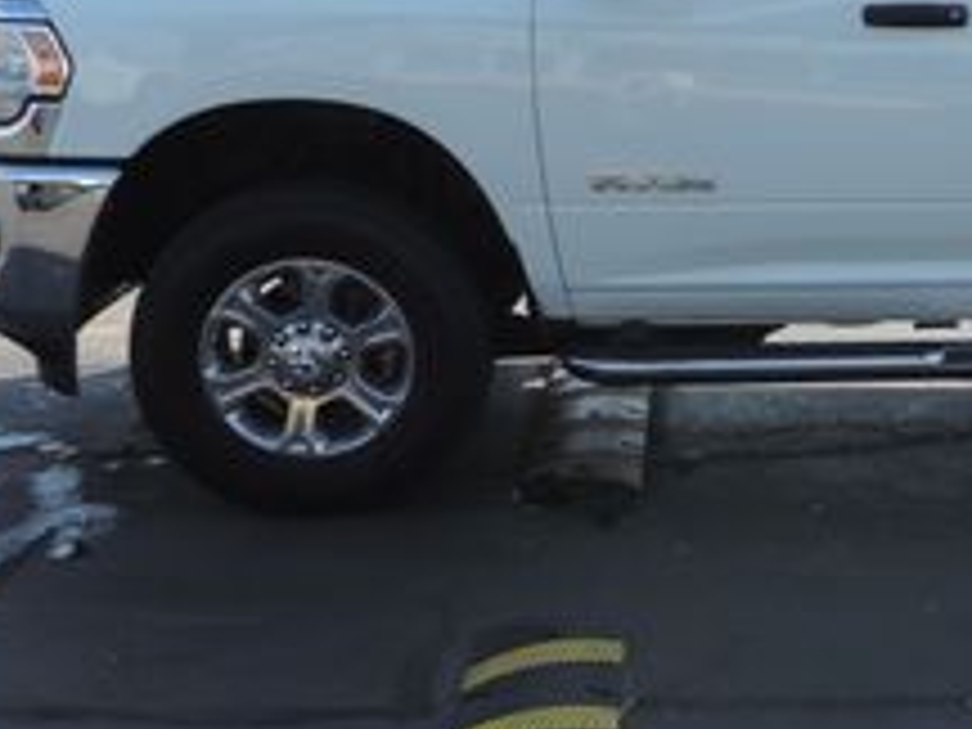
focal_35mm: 71
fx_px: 1994
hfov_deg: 25.3
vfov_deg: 20.6
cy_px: 216
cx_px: 1089
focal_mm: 4.3
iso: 80
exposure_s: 1/640
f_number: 3
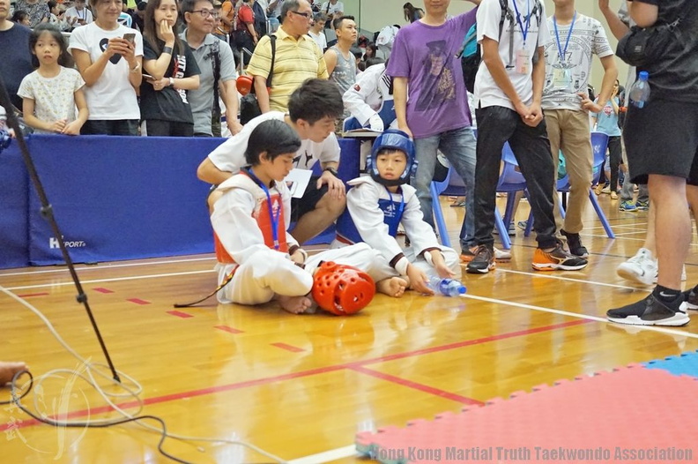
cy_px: 232
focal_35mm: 45
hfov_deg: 43.7
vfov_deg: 29.8
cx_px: 349
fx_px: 871
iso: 3200
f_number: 3.2
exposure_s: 1/160
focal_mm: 30
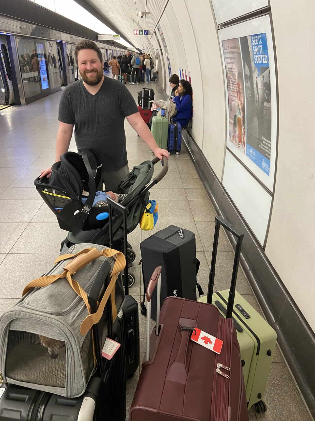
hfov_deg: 53.1
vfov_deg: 67.3
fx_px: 316
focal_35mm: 26
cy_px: 210
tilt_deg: -23.1
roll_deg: -0.6
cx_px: 158
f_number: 1.8
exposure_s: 1/58
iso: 250
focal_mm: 4.25
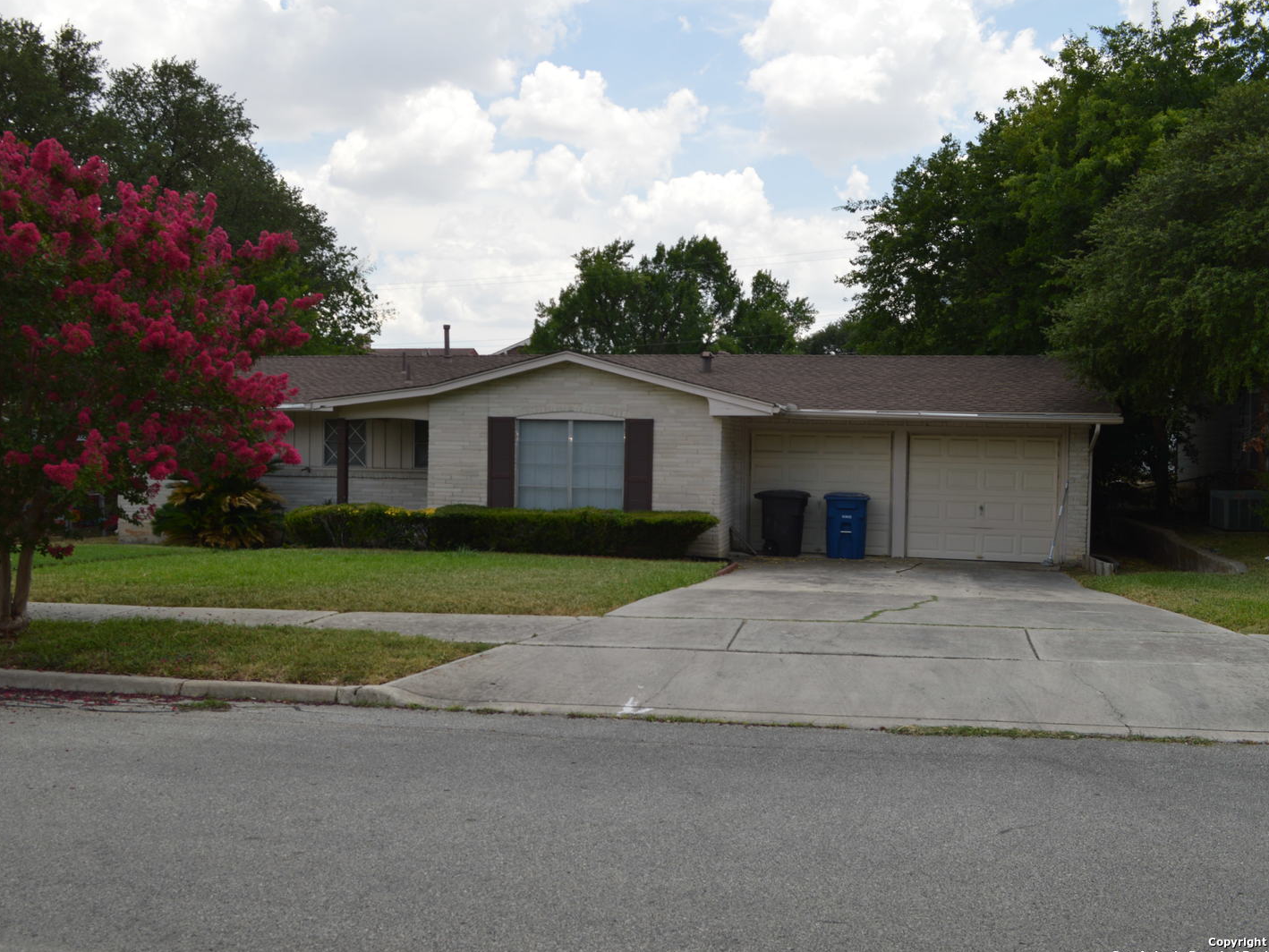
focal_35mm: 33
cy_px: 480
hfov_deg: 55.3
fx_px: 1210
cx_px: 577
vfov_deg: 43.0
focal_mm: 20
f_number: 8
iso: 100
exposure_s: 1/200
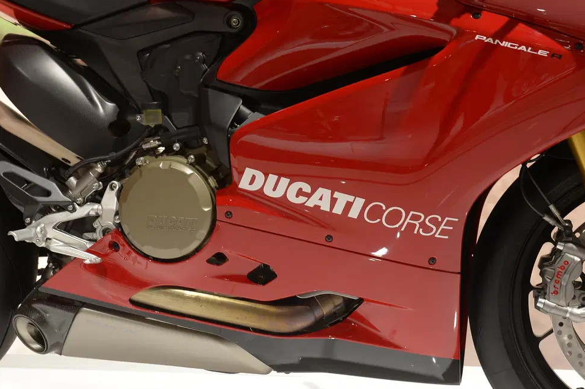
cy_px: 206
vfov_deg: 16.8
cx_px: 294
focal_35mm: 81
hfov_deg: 25.1
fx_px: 1315
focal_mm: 66
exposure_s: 1/200
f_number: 6.3
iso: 800
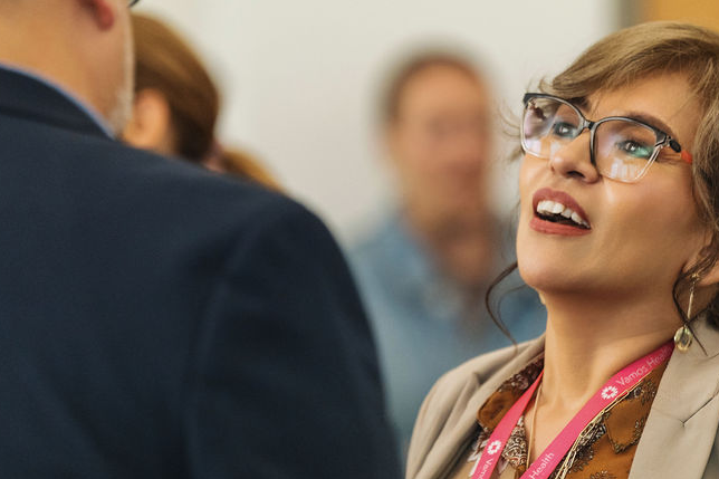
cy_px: 219
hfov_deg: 6.5
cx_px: 394
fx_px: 6349
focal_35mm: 318
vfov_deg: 4.3
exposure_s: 1/200
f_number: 2.8
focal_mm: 200
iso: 2500
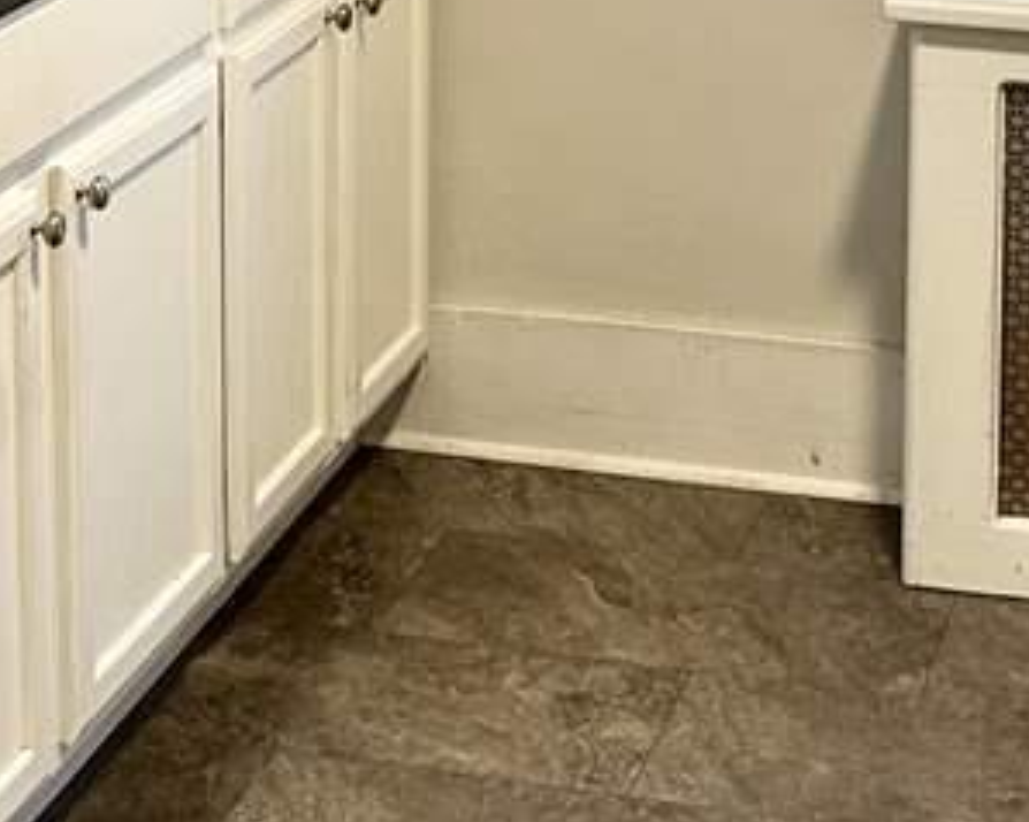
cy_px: -387
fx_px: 3317
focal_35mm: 109
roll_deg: +0.5
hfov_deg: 17.6
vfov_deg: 13.4
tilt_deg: -6.2
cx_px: 428
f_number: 1.5
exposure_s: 1/60
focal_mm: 5.7
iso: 125
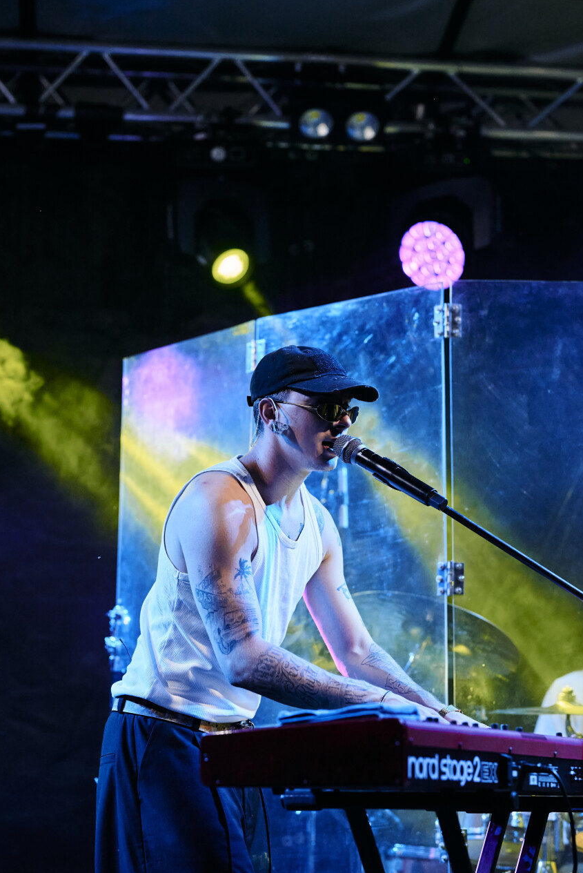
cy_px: 433
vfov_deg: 23.6
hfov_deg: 15.9
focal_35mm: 86
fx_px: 2086
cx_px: 292
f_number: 3.2
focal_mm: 85
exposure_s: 1/640
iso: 1000
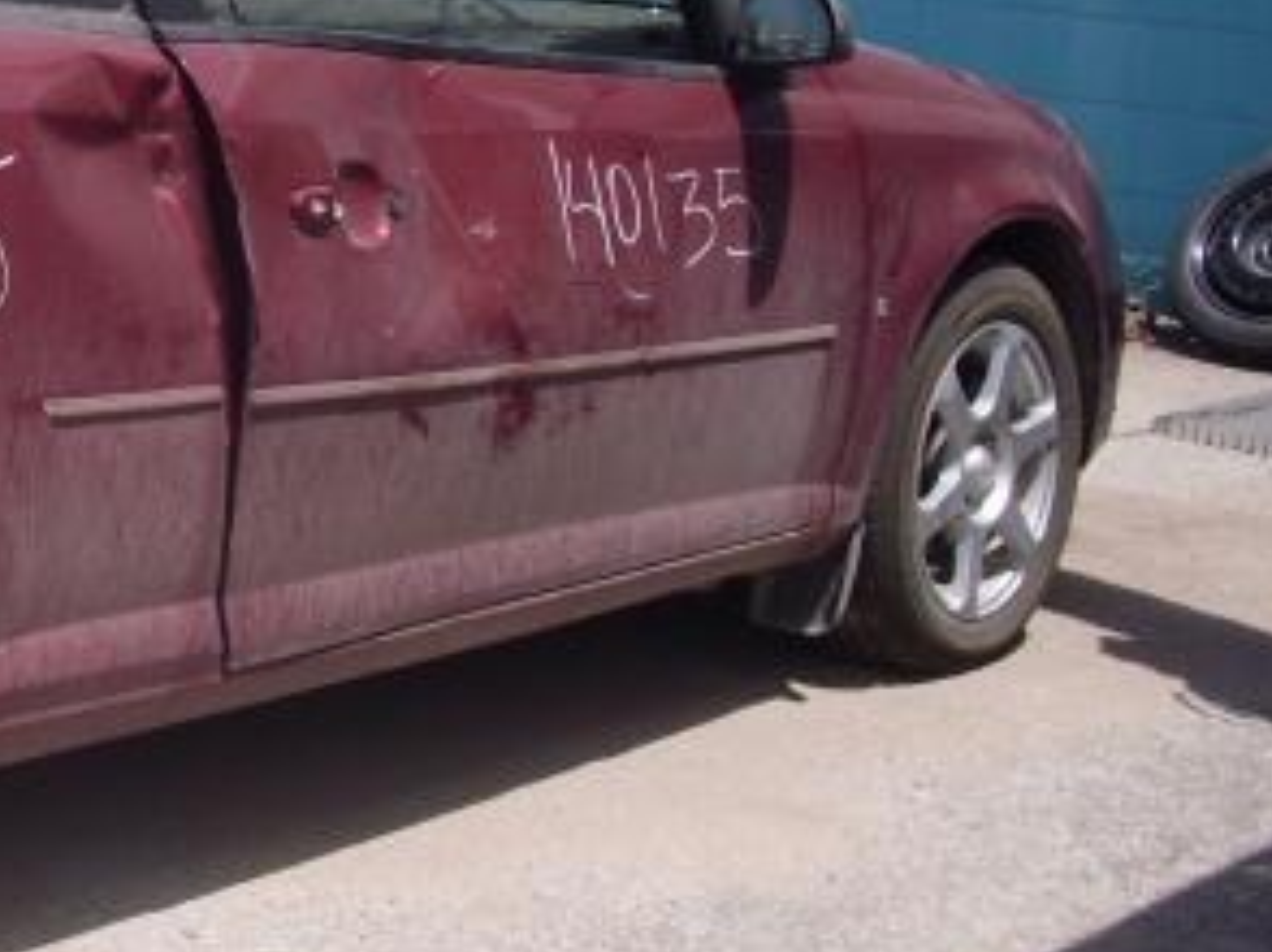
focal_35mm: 98
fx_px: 3598
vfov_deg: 15.1
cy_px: 428
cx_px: -229
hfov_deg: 19.0
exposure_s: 1/200
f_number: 7.8
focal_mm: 6.3
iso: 80
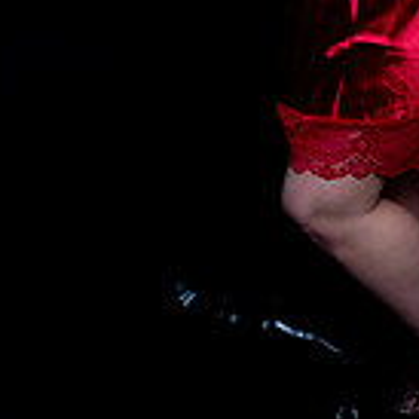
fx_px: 1342
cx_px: 376
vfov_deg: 16.8
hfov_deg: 17.5
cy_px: -122
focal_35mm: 98
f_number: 10
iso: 100
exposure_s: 1/160
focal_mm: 35
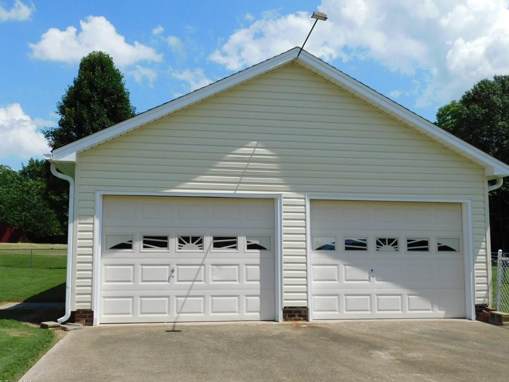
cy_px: 192
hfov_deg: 50.1
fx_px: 544
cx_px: 259
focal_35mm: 37
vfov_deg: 38.7
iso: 125
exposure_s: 1/500
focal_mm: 6.3
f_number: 7
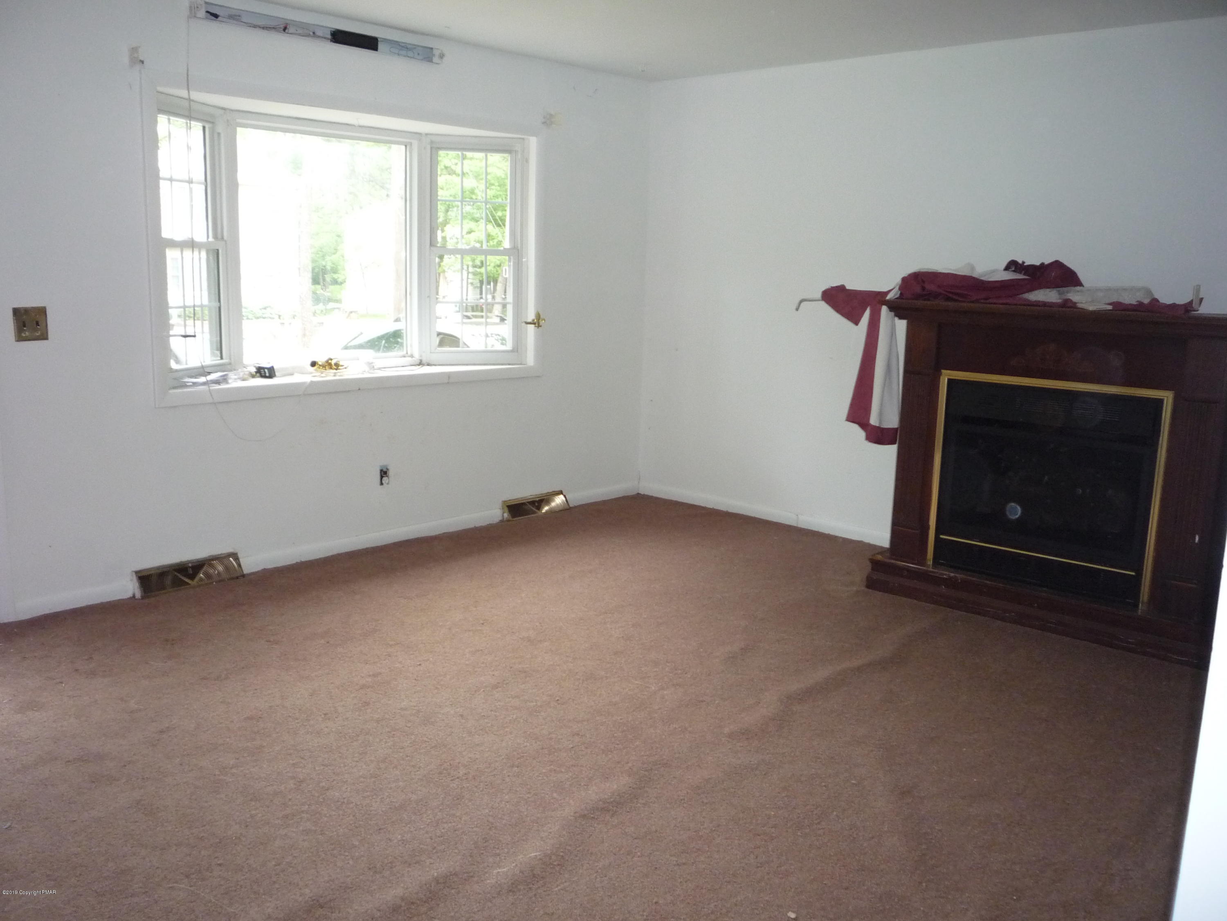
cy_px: 460
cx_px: 614
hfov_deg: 60.0
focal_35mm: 30
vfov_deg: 46.8
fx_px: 1063
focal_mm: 5.2
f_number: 3.3
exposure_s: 1/30
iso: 320
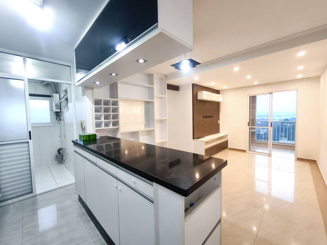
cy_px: 122
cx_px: 164
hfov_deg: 98.2
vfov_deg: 81.7
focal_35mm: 15
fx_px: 142
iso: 500
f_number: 2.2
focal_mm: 1.91
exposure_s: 1/30
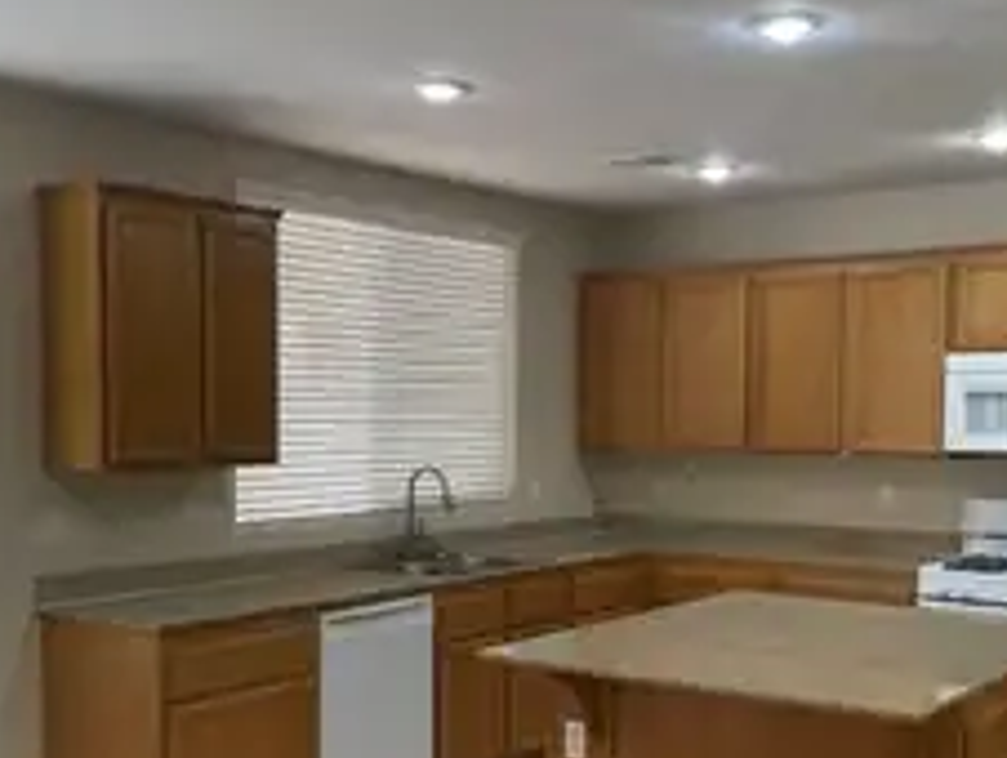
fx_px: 1340
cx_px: 504
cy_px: 490
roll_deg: -0.4
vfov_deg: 31.4
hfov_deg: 41.2
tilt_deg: -3.5
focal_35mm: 46
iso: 64
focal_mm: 4.2
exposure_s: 1/60
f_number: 1.6
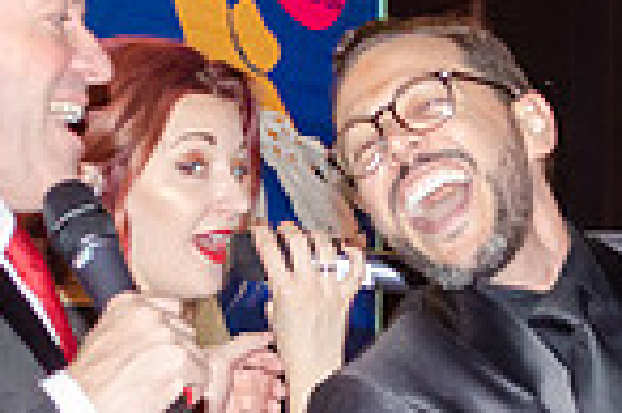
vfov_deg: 5.4
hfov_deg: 8.1
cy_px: 417
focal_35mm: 252
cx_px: 584
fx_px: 4349
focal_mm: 38
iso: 3200
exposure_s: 1/60
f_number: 5
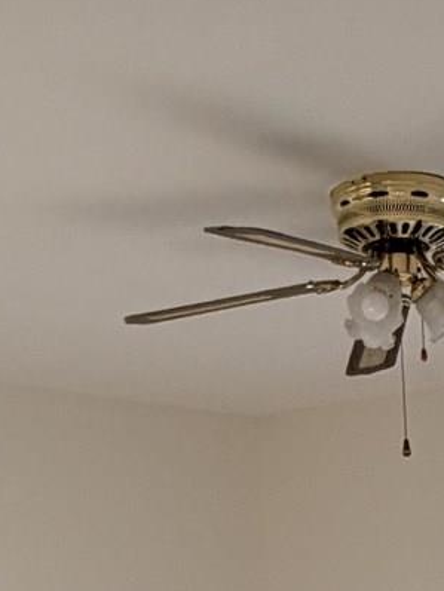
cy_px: 869
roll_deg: +2.0
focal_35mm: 81
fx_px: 1384
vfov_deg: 20.8
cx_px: 459
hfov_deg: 17.7
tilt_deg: -10.0
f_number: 2.2
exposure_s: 1/120
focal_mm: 2.22
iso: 200
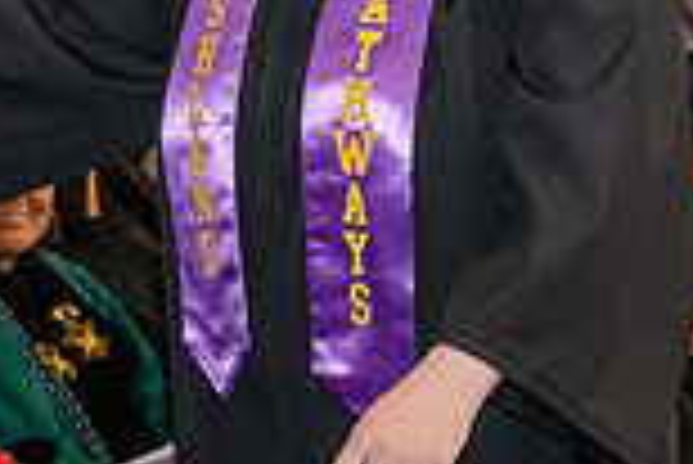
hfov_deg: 7.7
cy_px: -34
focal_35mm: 264
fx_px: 5087
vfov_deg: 5.2
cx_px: -45
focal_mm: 70
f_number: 5
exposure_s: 1/200
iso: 2500
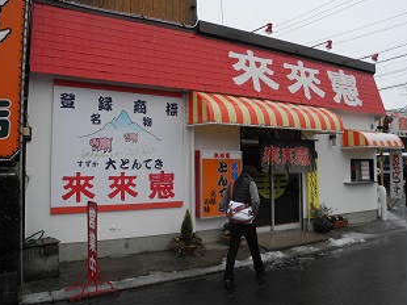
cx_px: 204
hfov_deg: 55.4
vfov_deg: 42.8
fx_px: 388
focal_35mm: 33
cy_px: 135
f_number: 3.2
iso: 100
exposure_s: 1/438
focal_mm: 6
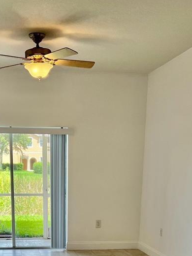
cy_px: 275
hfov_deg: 24.3
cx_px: 69
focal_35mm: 60
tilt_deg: -14.3
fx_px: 444
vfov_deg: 29.3
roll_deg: -0.4
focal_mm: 5.7
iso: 50
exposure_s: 1/209
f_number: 1.5
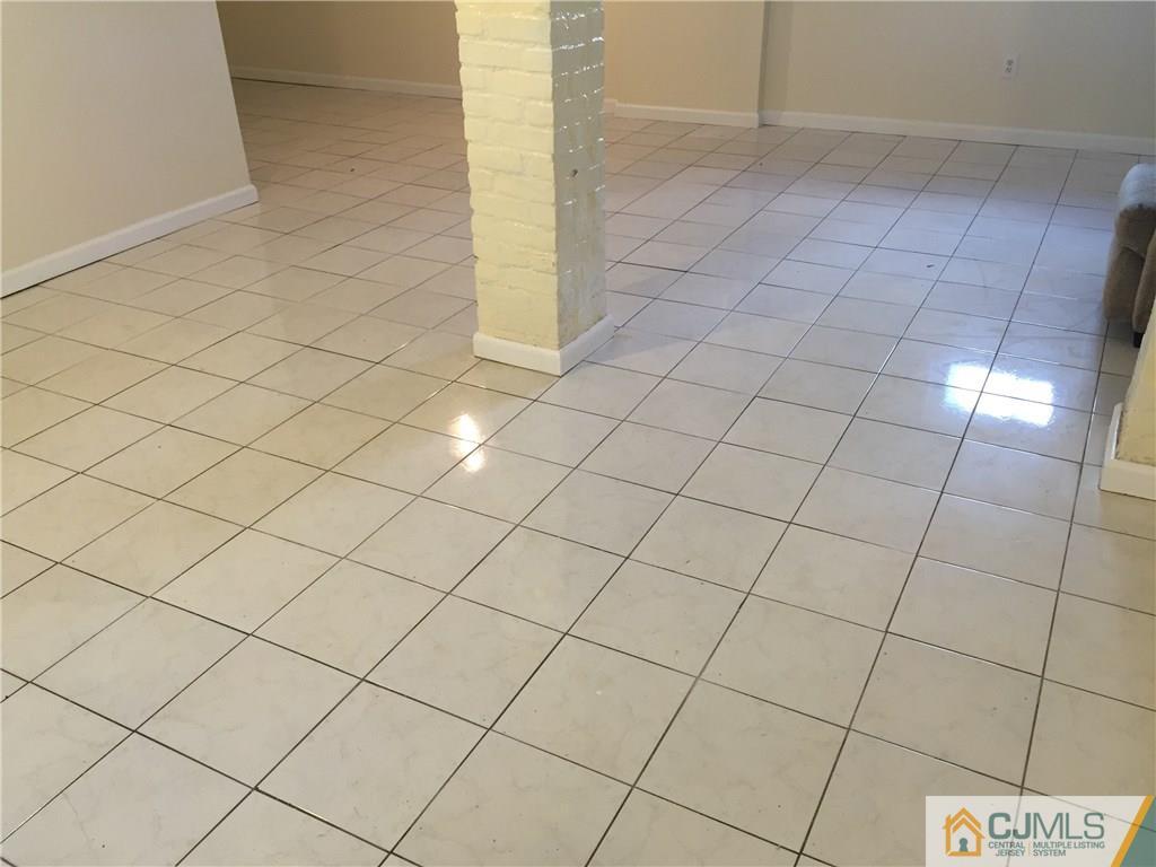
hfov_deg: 61.7
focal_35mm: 29
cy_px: 434
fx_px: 968
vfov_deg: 48.2
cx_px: 578
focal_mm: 4.15
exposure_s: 1/30
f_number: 2.2
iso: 80
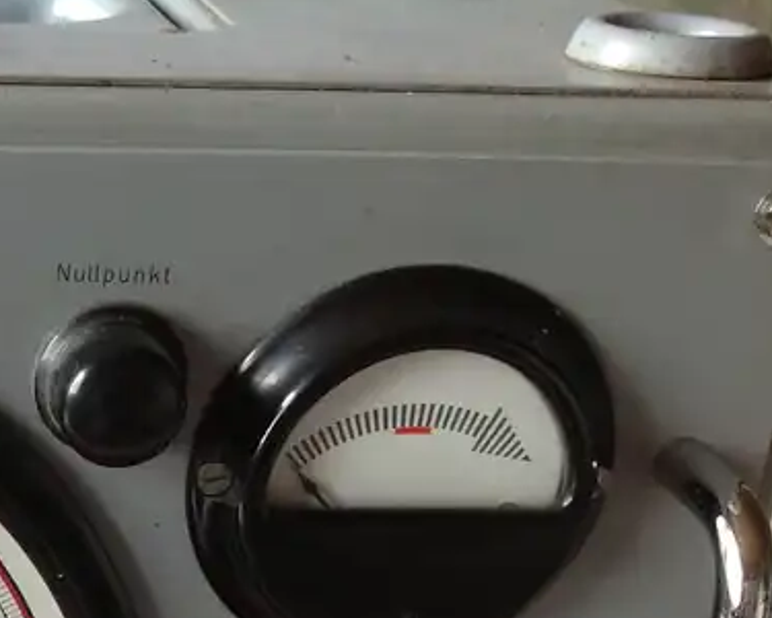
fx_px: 2079
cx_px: -196
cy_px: 758
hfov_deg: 19.6
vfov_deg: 16.2
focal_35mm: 91
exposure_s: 1/120
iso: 100
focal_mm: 4.28
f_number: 2.4
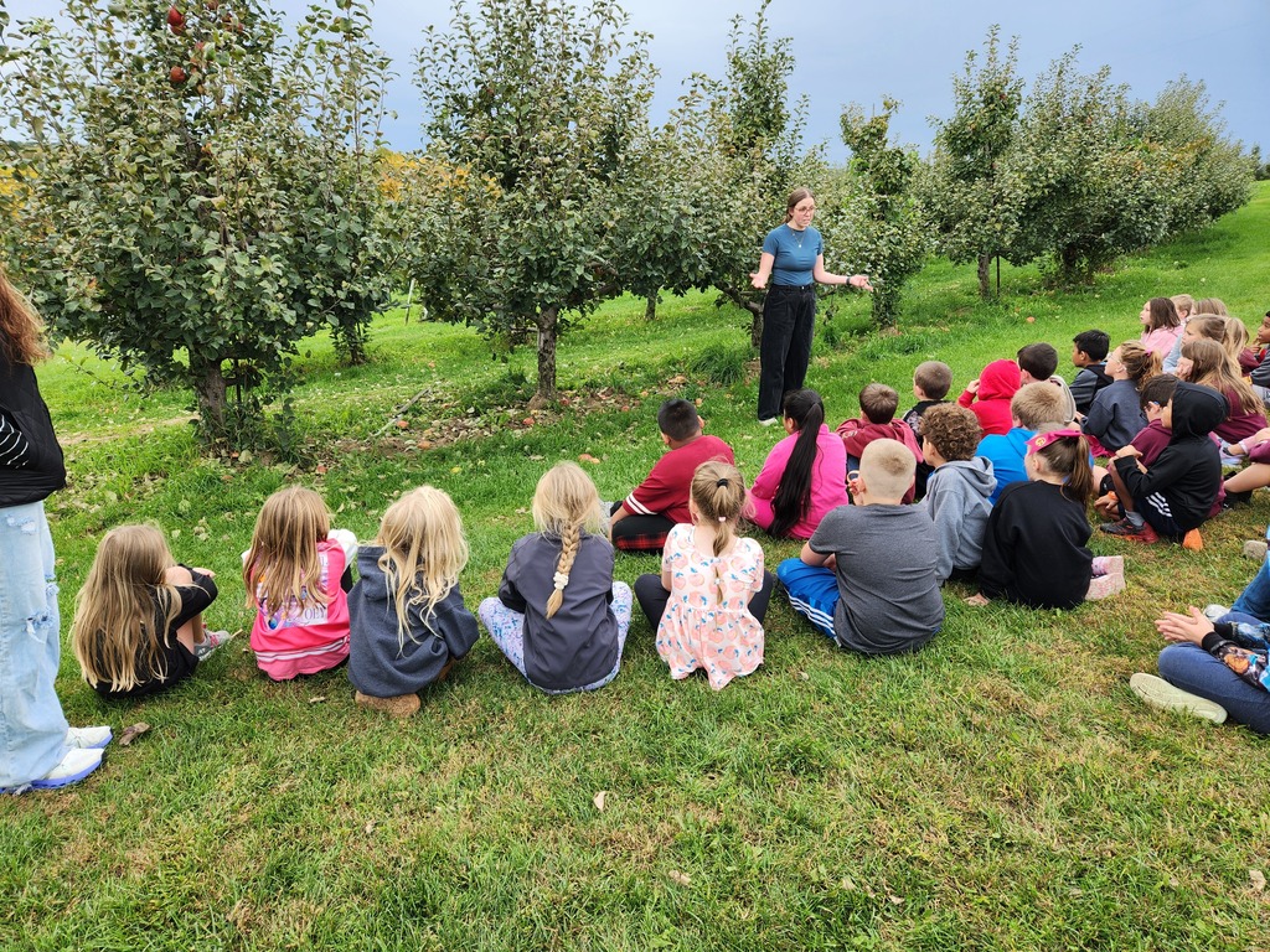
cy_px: 476
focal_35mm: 23
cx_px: 635
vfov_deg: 58.9
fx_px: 844
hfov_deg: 73.9
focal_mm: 5.4
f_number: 1.8
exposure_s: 1/215
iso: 20
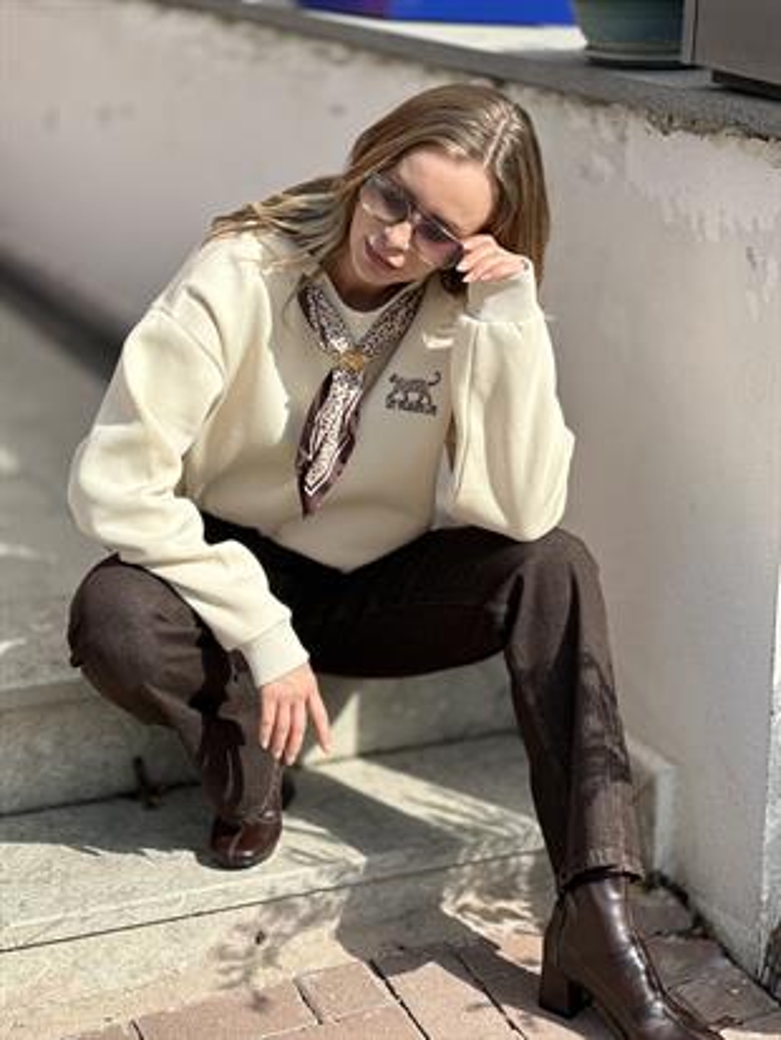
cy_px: 520
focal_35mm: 77
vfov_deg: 25.3
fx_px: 2315
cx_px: 390
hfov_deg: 19.1
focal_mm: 9
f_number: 2.8
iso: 32
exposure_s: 1/797
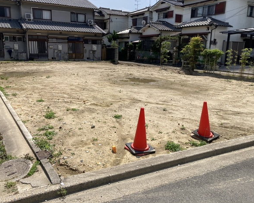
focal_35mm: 30
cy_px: 99
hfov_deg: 58.7
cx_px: 117
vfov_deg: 48.5
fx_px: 225
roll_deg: -1.9
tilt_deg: -11.6
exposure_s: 1/2433
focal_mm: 3.99
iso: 20
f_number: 1.8
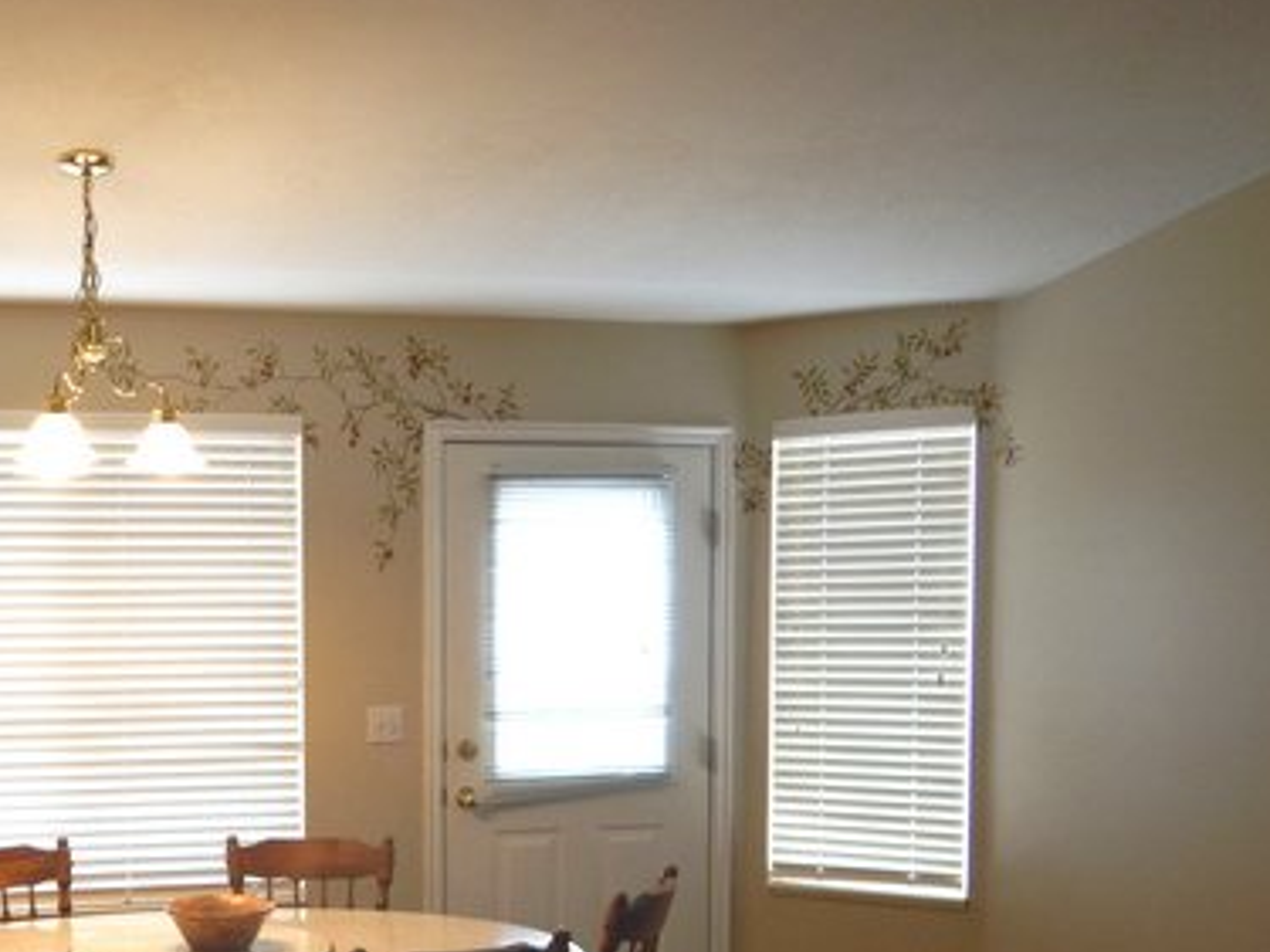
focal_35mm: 41
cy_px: 735
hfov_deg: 43.7
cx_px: 257
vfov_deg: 34.2
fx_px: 1504
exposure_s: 1/50
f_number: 2.8
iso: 125
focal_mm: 4.3
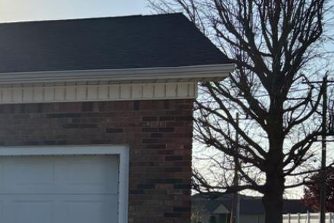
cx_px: -213
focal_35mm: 92
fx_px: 853
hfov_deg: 18.6
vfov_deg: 14.6
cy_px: 226
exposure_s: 1/12195
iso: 50
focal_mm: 5.96
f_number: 1.6
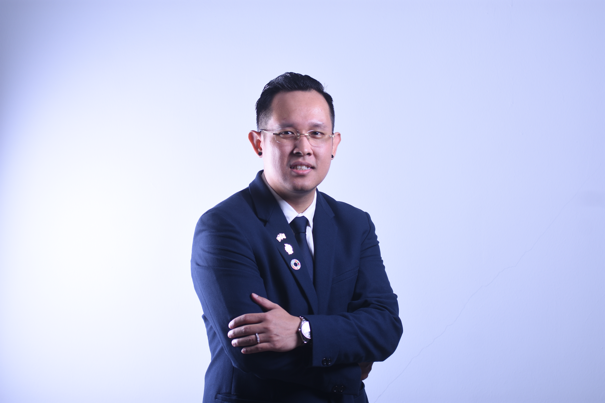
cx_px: 302
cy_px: 202
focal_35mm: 120
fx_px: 2017
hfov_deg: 17.1
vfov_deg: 11.4
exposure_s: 1/200
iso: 100
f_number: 22
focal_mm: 80
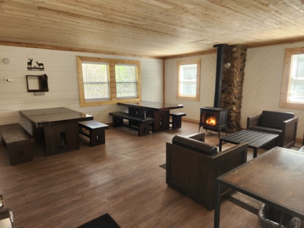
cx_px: 152
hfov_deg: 73.9
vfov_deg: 58.9
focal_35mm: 23
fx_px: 202
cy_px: 114
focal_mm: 5.4
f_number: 1.8
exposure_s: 1/120
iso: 250
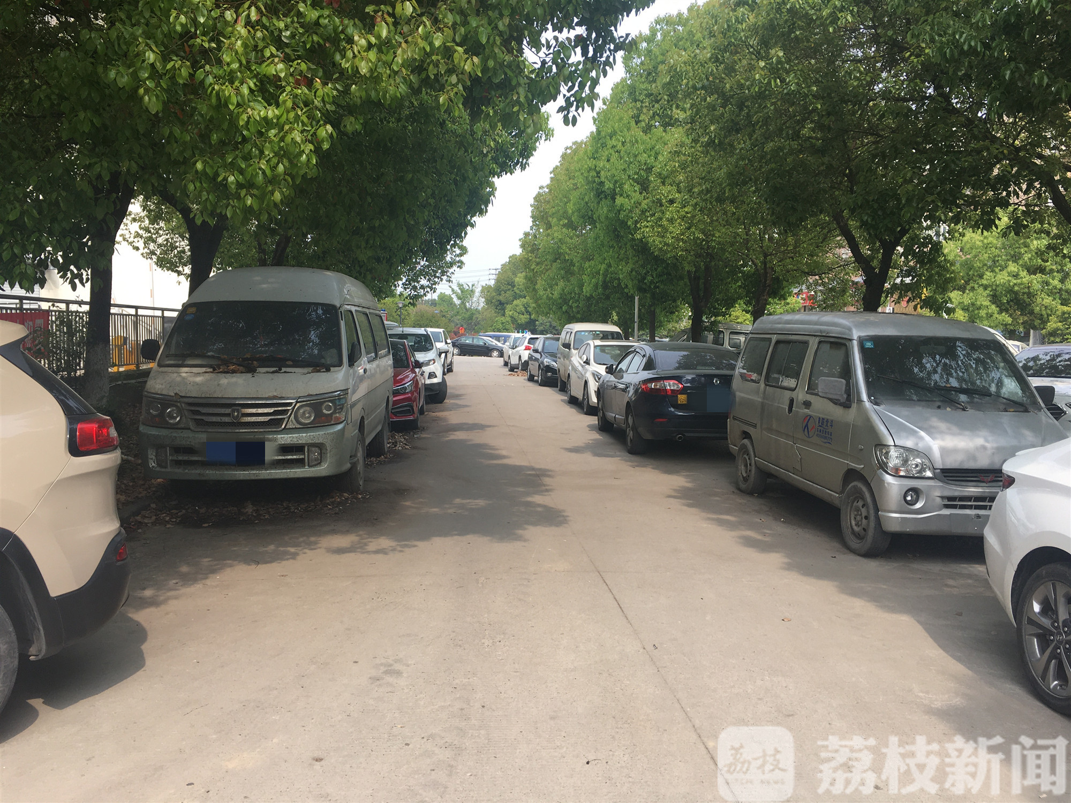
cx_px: 536
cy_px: 402
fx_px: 897
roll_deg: -1.3
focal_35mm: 29
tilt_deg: -4.7
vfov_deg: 48.2
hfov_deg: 61.7
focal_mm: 4.15
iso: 25
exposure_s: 1/516
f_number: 2.2
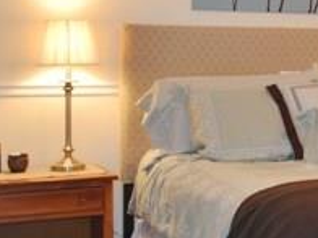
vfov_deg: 17.2
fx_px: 781
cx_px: 462
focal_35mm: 85
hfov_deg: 20.2
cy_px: 41
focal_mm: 18
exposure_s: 1/60
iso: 720
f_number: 3.5
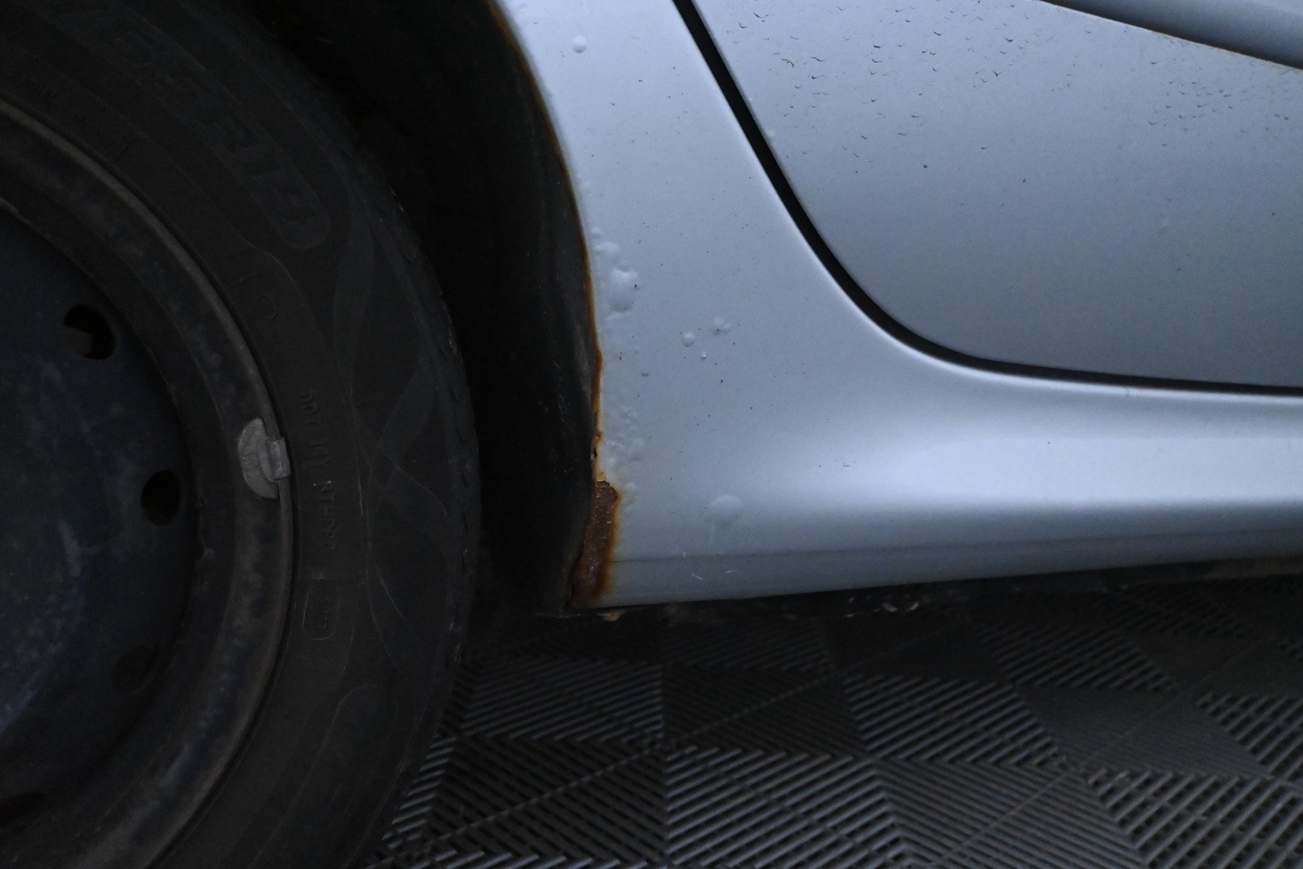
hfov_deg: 59.5
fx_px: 1140
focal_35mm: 32
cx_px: 652
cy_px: 434
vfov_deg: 41.7
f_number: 4
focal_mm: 21
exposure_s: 1/500
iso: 10000
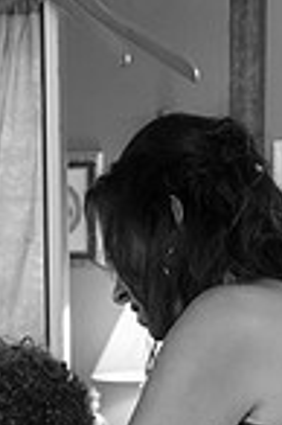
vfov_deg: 13.1
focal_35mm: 148
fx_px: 1743
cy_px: 652
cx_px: -80
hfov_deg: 9.1
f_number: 4.5
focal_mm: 48
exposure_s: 1/60
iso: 1600
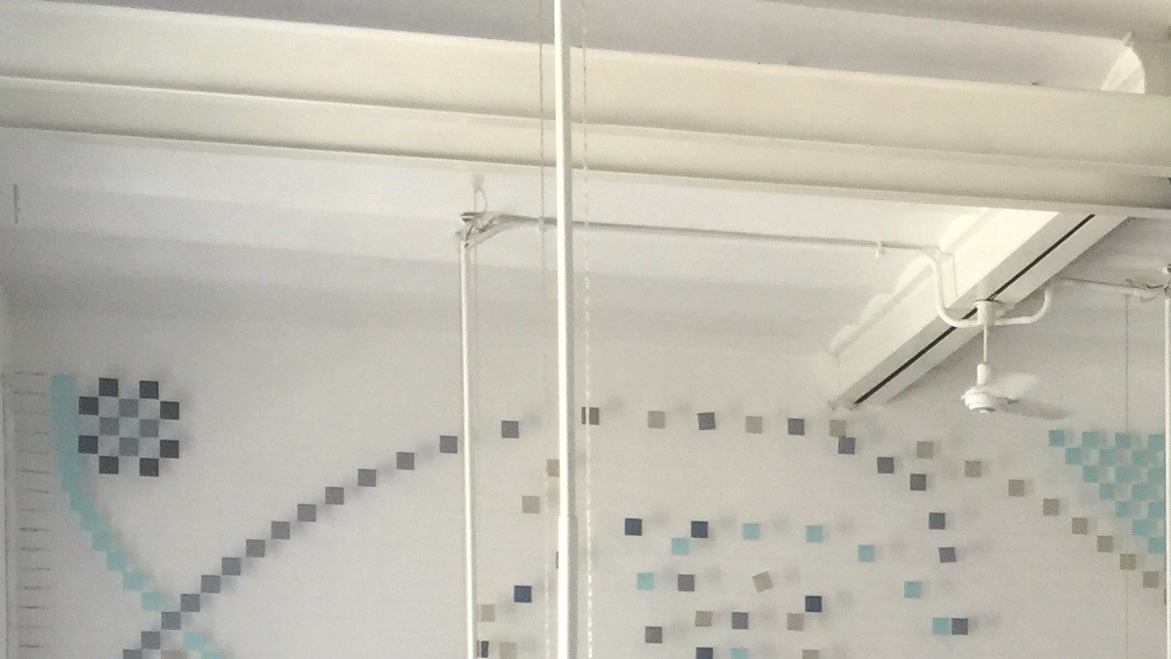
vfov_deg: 13.3
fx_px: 2671
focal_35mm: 86
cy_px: 958
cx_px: 1122
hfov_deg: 23.8
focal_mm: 4.15
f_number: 2.2
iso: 40
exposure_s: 1/30
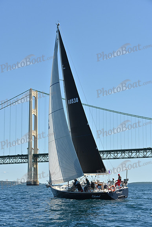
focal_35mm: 70
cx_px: 76
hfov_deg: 19.5
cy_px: 114
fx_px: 443
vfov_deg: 28.8
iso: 320
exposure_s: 1/1000
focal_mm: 70
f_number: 8
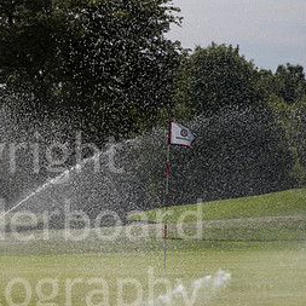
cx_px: 48
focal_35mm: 361
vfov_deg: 4.9
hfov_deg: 4.8
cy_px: 232
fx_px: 3610
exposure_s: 1/3200
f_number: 5.6
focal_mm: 185
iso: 500
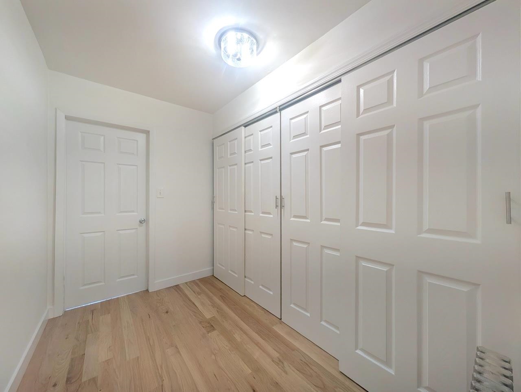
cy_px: 196
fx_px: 181
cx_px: 260
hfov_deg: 110.5
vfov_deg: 94.6
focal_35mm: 12
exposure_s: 1/164
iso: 33
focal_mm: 2.02
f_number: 1.7
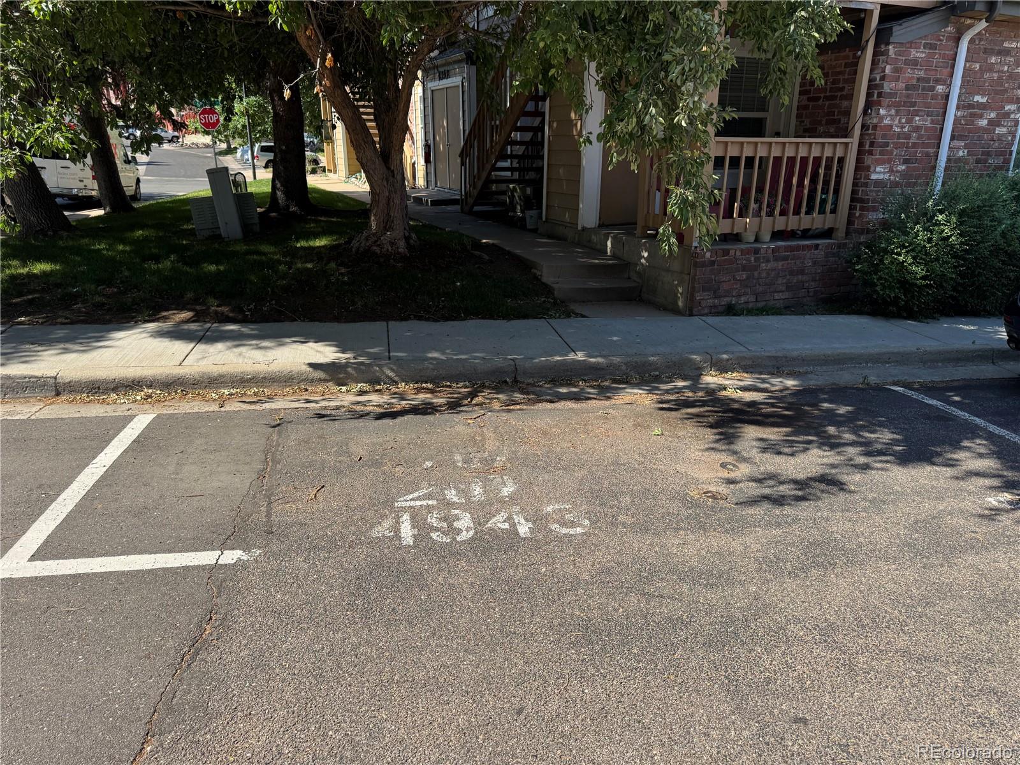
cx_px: 510
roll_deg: +0.1
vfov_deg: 56.8
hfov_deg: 71.6
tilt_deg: -19.8
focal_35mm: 24
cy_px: 382
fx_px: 707
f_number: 1.78
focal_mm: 6.76
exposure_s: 1/1869
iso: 80
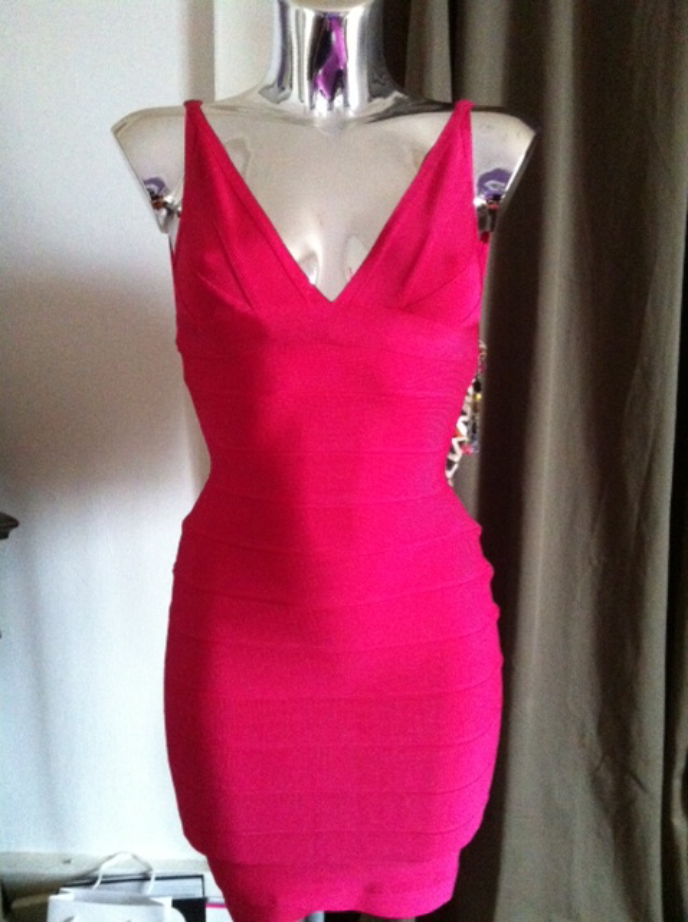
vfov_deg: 52.7
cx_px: 344
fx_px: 930
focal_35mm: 35
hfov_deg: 40.6
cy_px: 461
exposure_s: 1/15
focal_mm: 3.85
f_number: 2.8
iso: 800
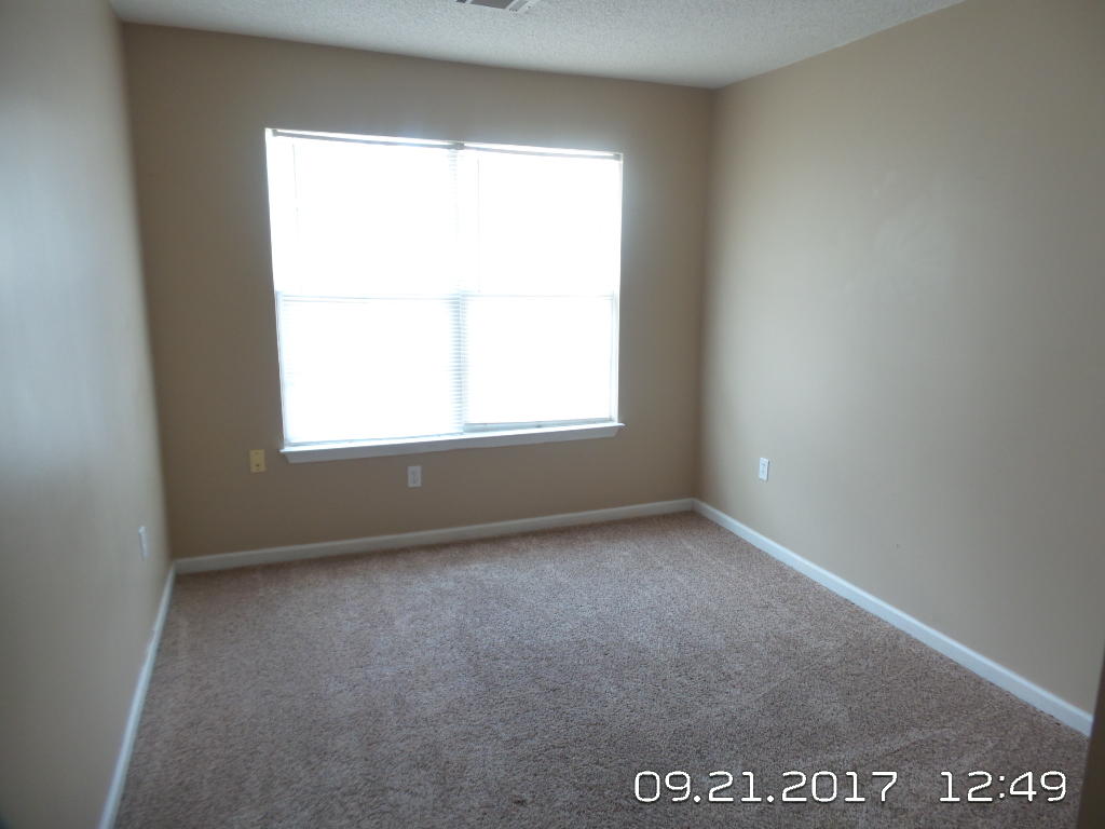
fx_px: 734
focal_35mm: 23
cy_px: 414
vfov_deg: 58.9
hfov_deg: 73.9
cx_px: 552
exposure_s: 1/30
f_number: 2.8
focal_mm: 4.1
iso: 125
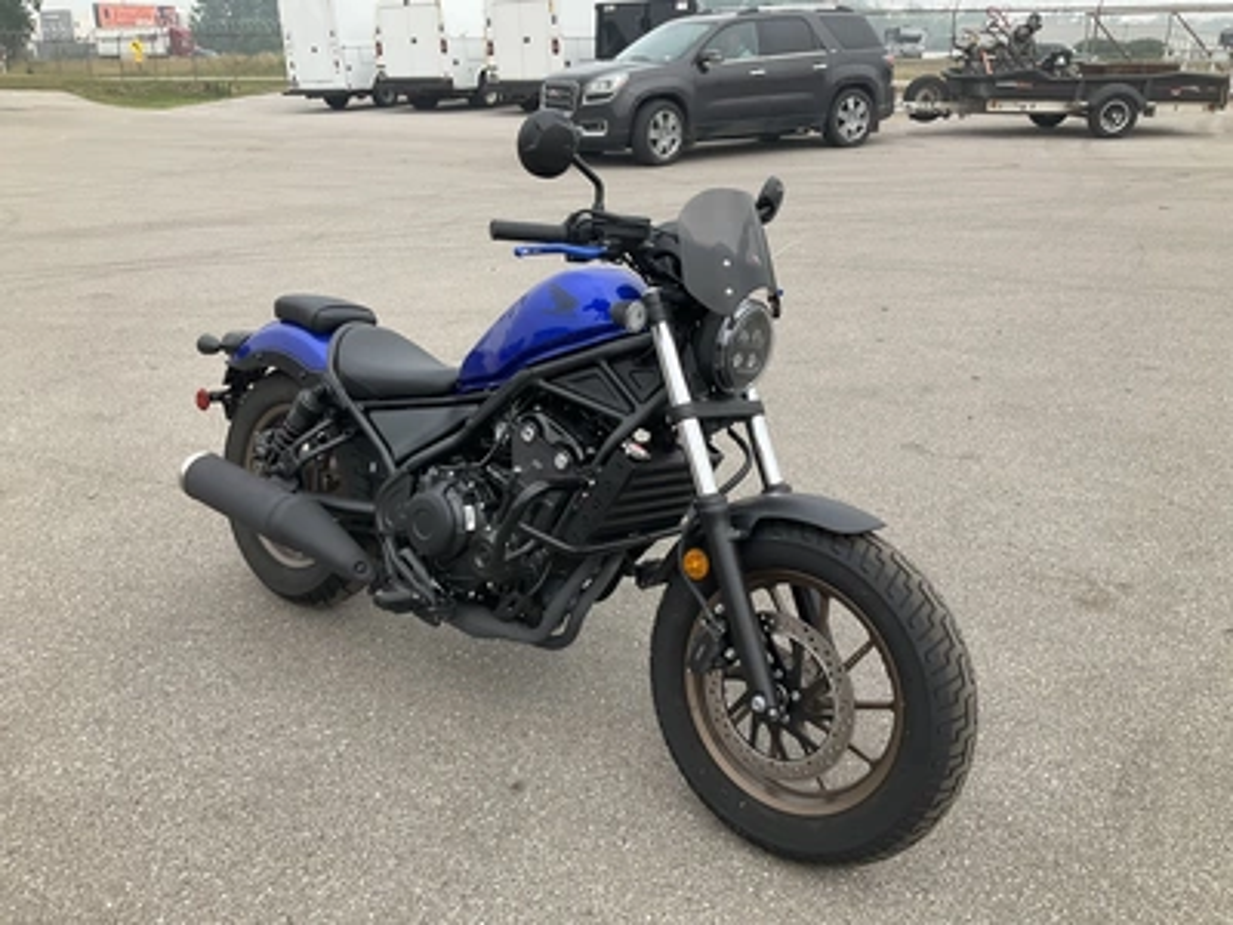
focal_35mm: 29
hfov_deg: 61.7
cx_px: 616
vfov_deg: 48.2
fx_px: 1033
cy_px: 462
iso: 25
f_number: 1.8
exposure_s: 1/829
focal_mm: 3
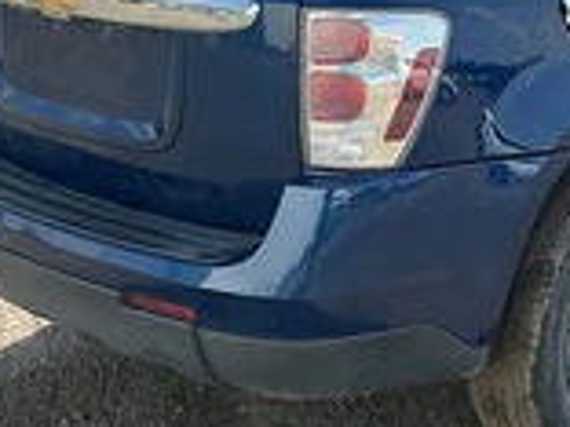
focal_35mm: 72
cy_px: 58
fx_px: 1186
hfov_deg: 26.2
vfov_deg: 20.1
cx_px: 504
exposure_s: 1/842
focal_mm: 3
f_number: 1.8
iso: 25
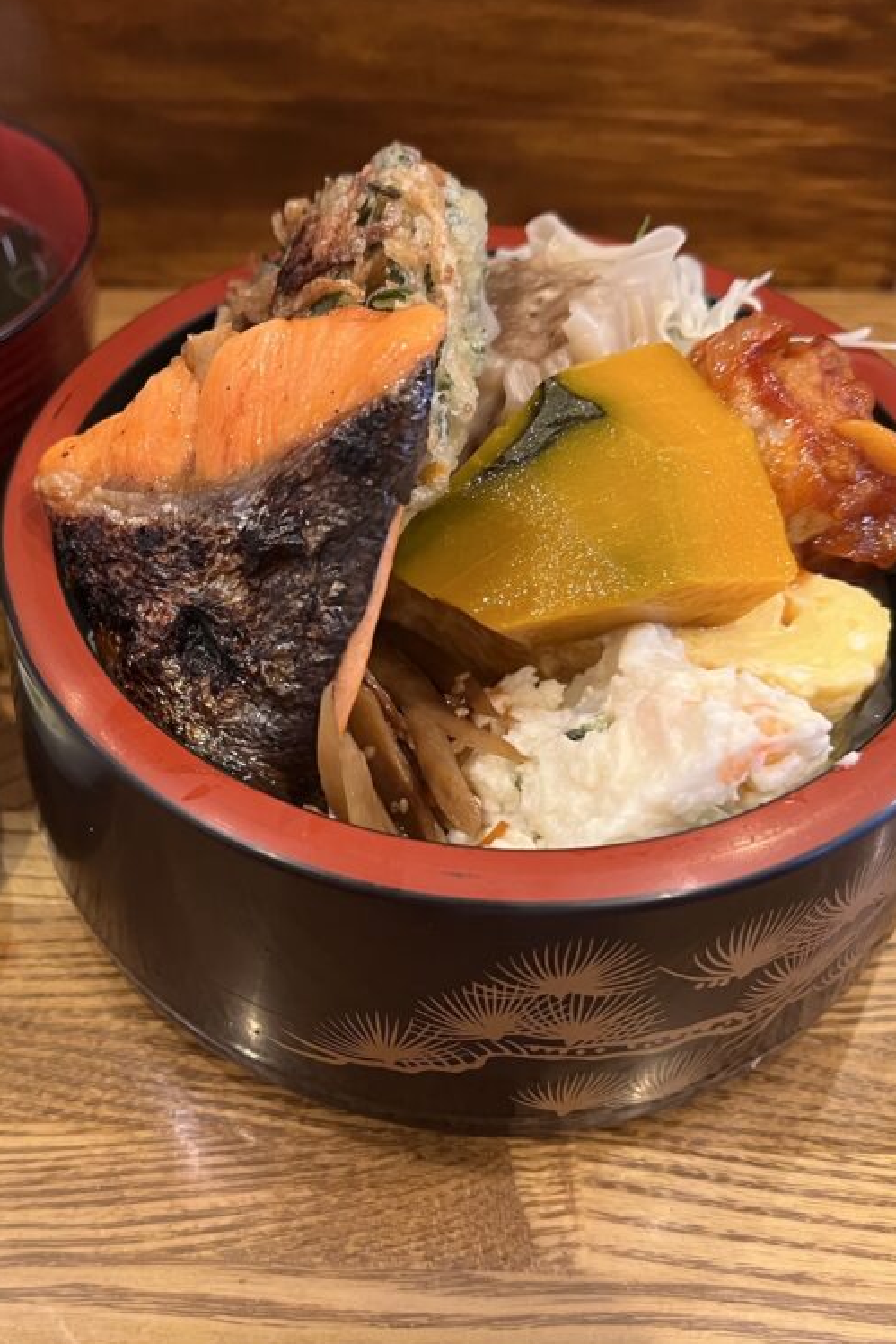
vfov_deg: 51.9
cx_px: 224
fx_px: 1381
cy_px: 677
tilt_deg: -50.1
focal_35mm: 37
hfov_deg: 35.2
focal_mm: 5.7
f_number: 1.5
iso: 320
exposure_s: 1/50
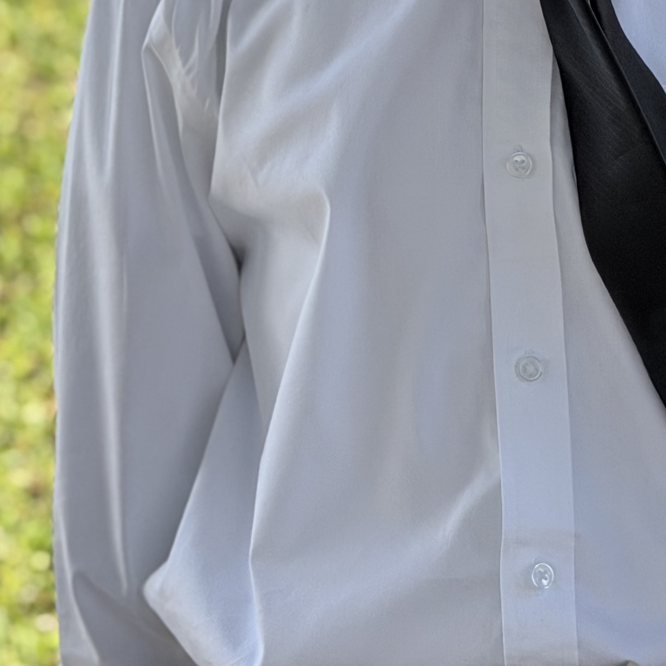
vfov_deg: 12.4
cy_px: -41
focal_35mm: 139
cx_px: 447
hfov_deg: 12.5
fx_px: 3026
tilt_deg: -7.3
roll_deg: +1.4
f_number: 1.78
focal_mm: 6.76
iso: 100
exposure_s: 1/1264
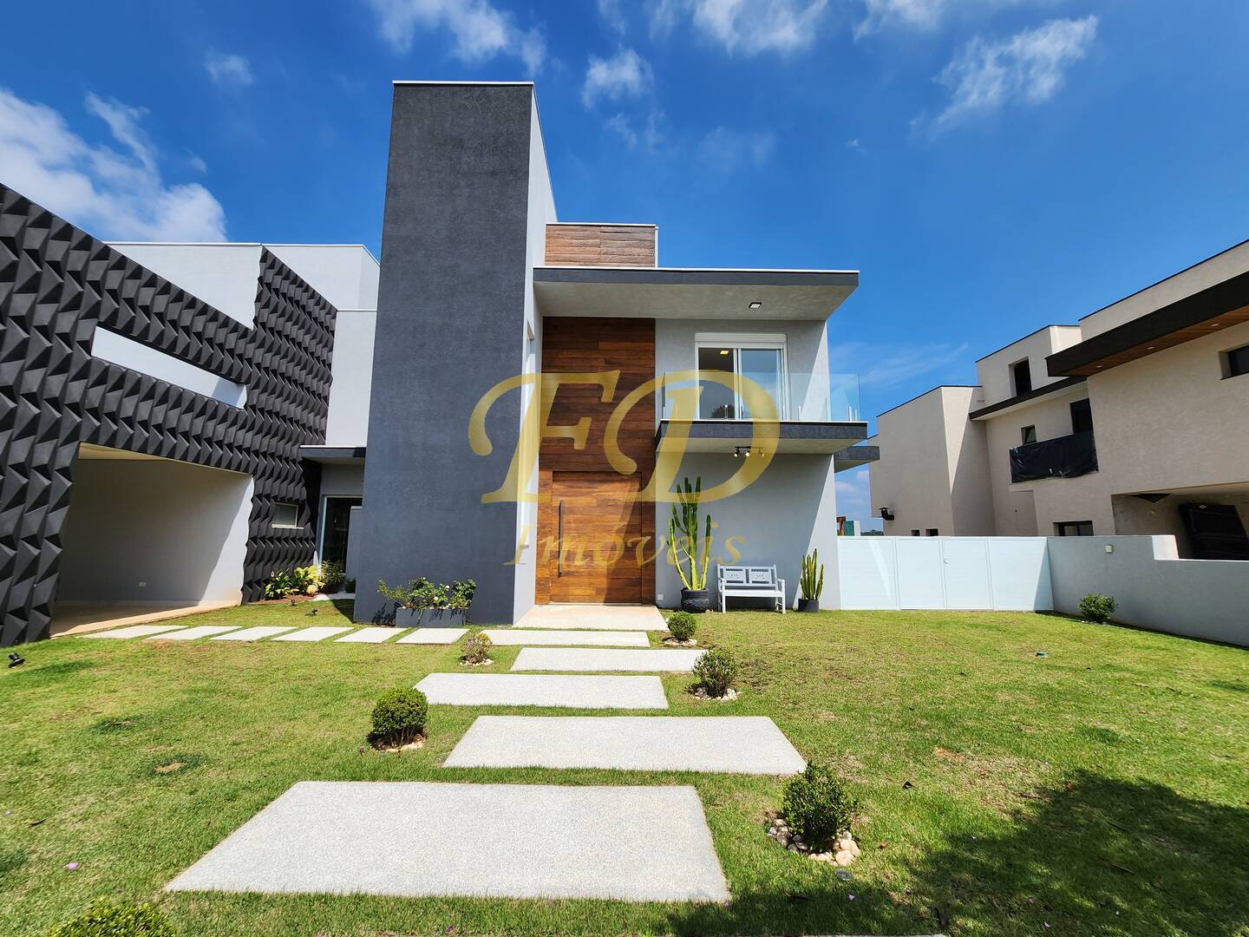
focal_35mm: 13
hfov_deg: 106.2
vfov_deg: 89.9
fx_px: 469
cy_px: 468
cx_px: 624
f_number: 2.2
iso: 50
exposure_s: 1/2476
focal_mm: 2.2
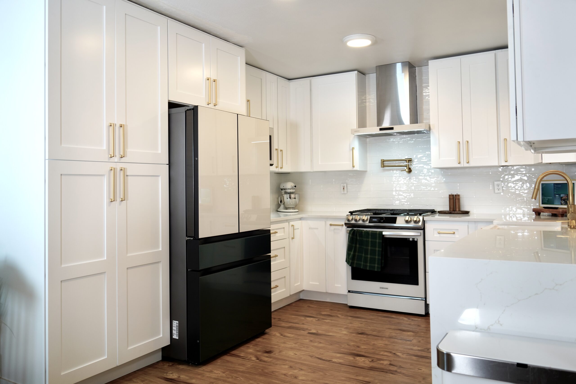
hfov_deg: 65.5
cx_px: 288
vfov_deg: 46.4
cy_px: 192
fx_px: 448
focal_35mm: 28
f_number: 3.5
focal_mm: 28
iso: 320
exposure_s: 1/80
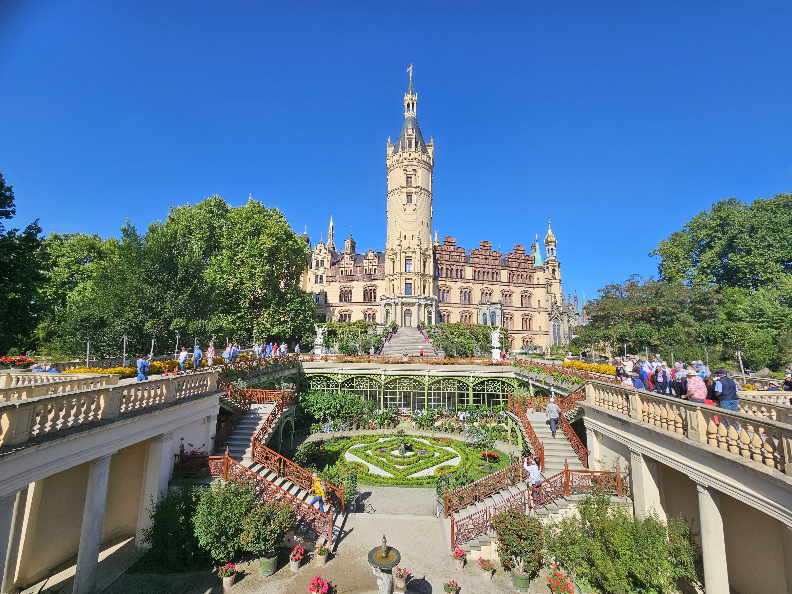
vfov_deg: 89.9
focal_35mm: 13
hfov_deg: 106.2
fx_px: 297
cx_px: 396
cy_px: 297
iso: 50
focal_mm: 2.2
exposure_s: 1/2693
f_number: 2.2
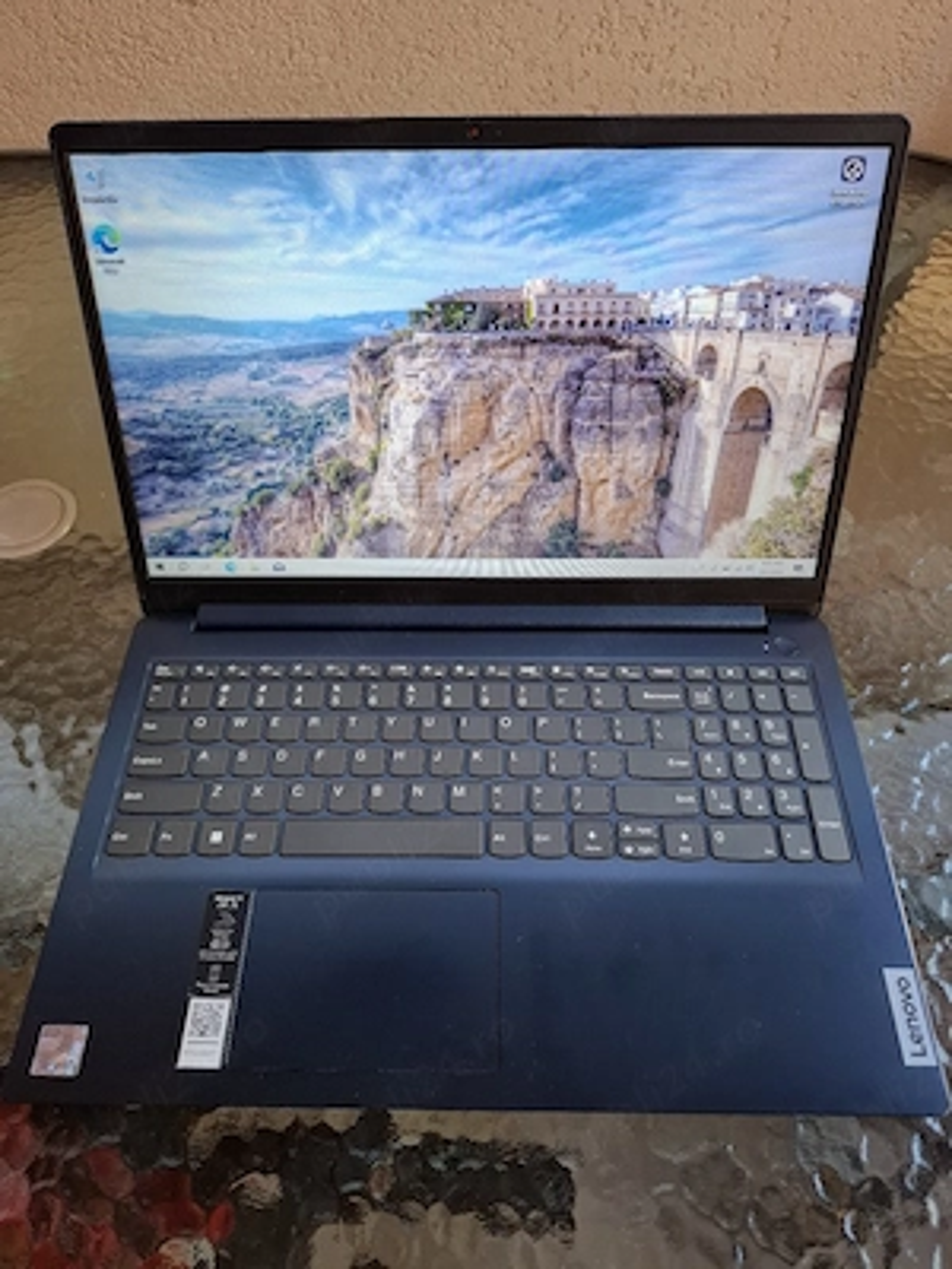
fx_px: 843
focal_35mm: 23
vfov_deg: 73.9
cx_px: 476
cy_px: 634
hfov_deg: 58.9
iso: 200
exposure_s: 1/100
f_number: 1.8
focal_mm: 5.54
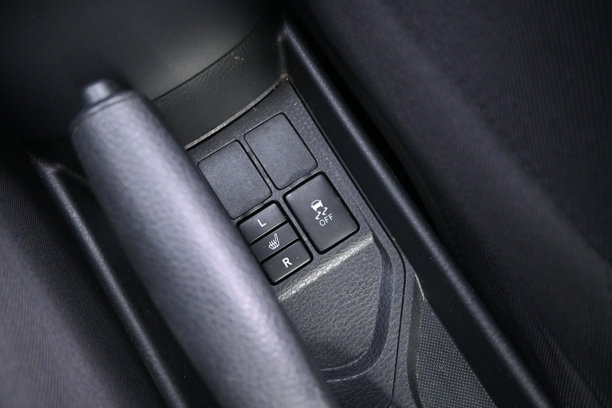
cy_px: 204
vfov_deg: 53.1
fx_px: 408
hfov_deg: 73.7
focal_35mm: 24
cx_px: 306
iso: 3200
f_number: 3.5
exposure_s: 1/2.5
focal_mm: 16
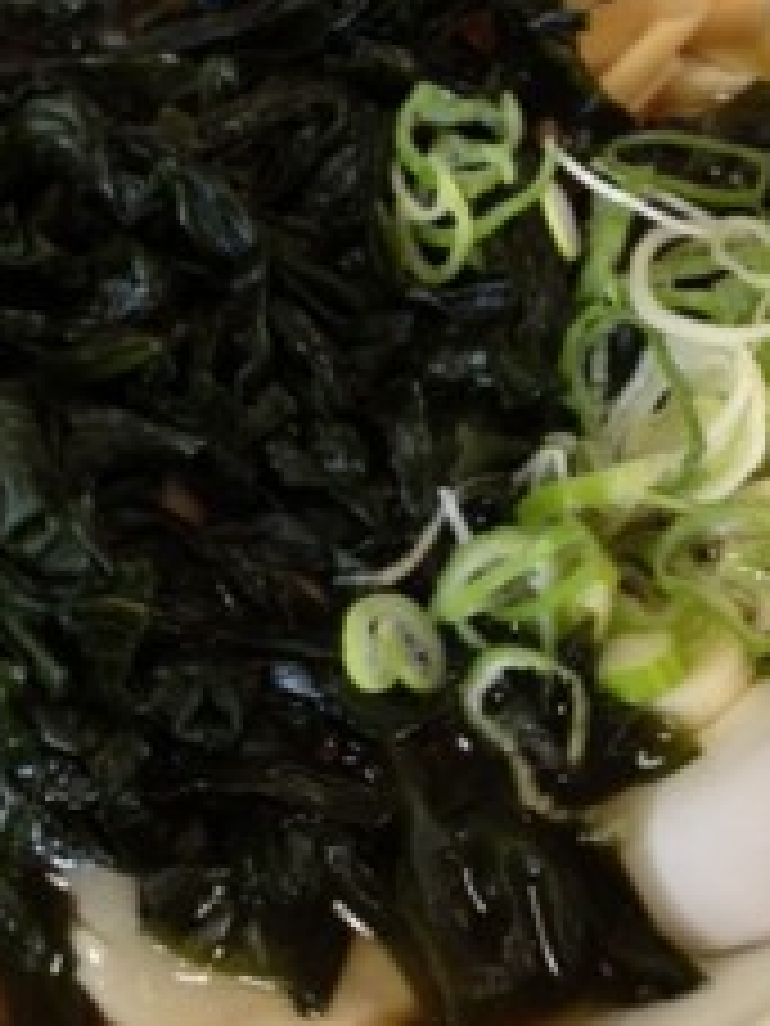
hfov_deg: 21.0
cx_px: 149
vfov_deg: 28.1
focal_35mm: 69
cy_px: 405
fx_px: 2046
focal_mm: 4.28
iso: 125
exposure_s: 1/20
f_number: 2.4
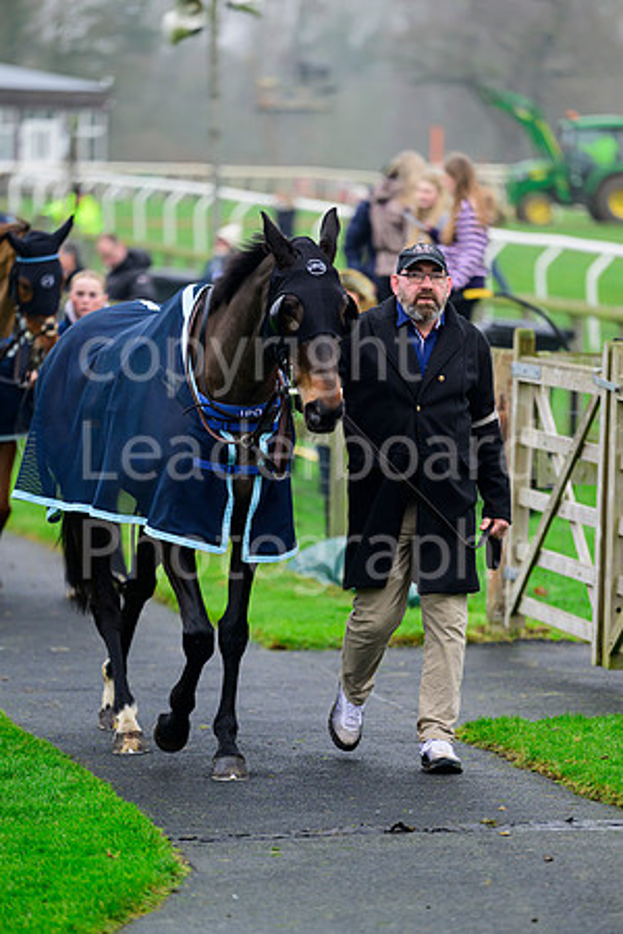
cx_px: 312
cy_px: 467
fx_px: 5191
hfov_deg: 6.9
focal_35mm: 200
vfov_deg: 10.3
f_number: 3.2
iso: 1000
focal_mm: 200
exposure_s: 1/640
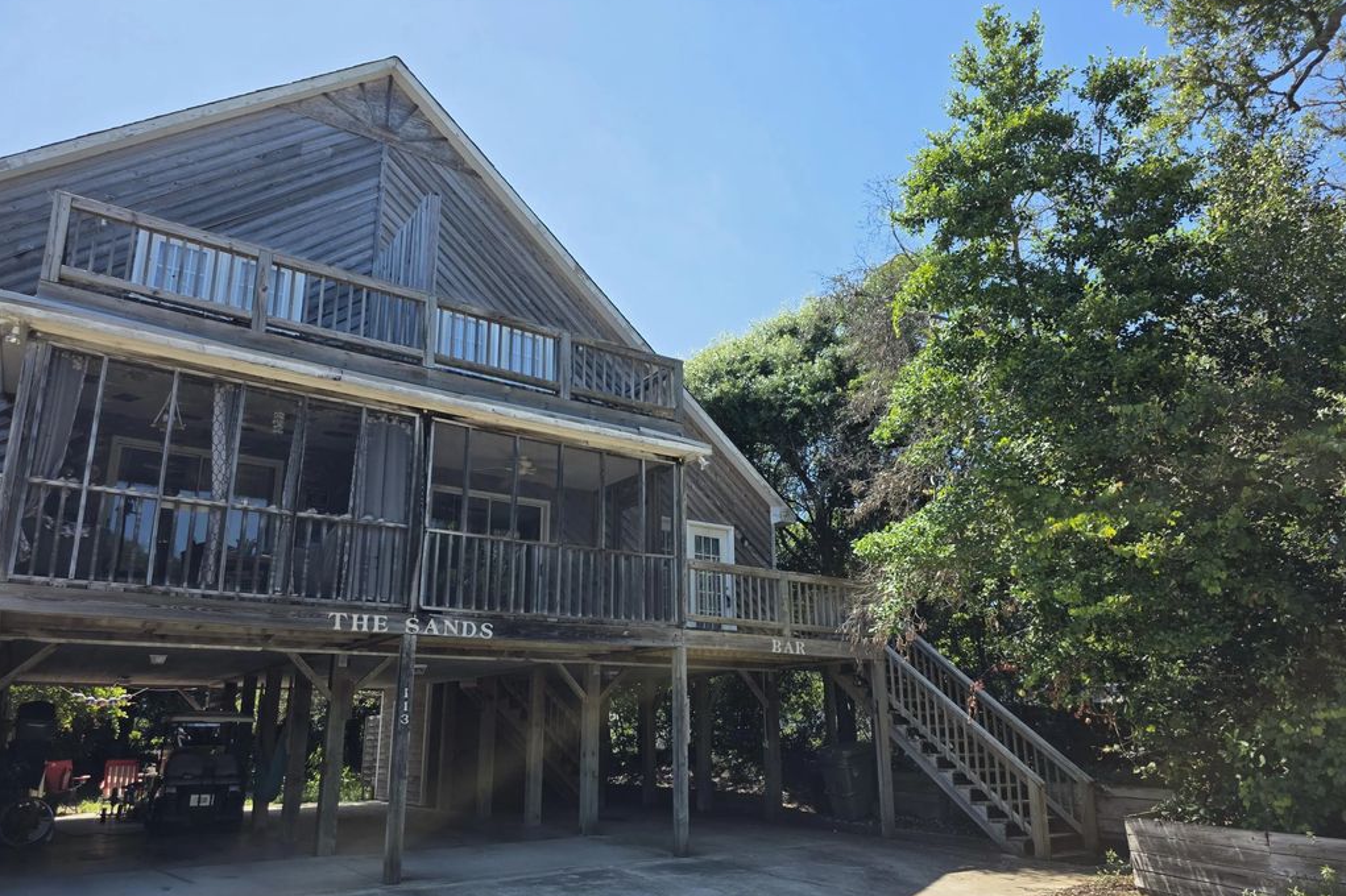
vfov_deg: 53.0
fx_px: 897
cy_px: 486
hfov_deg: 73.8
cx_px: 674
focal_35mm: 24
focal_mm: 6.3
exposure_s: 1/3327
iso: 80
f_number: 1.7
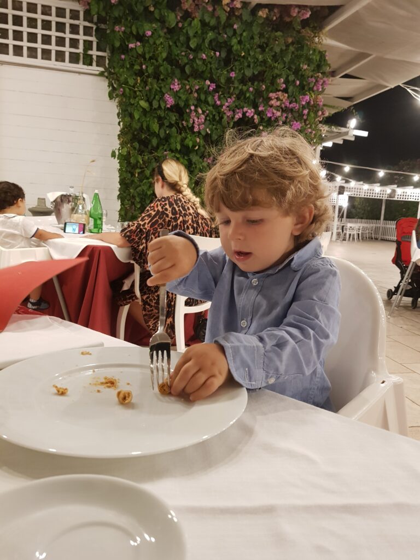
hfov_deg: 53.1
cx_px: 210
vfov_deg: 67.3
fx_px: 421
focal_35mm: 26
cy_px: 280
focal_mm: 4.3
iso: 250
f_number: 1.7
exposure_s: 1/33
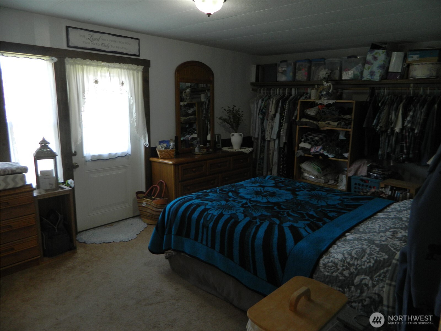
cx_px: 220
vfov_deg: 54.9
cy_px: 166
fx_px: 318
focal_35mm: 25
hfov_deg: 69.4
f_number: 3.1
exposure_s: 1/30
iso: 125
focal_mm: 4.5
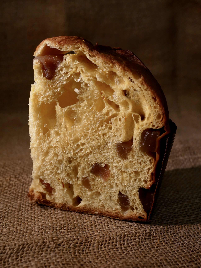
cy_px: 134
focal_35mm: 40
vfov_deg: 46.8
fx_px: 309
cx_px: 100
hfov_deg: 36.0
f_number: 4
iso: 800
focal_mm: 20
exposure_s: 1/125
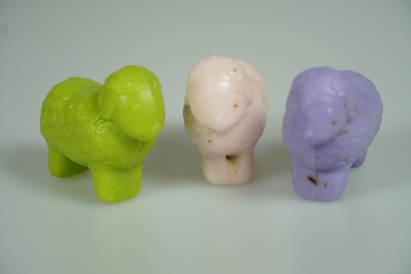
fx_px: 1182
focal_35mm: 104
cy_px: 137
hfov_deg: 19.7
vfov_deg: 13.2
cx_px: 206
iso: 500
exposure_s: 1/125
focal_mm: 69
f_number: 5.6
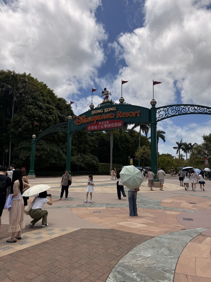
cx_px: 106
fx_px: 195
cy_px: 141
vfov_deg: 71.6
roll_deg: -0.9
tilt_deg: +8.1
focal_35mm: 24
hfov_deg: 56.8
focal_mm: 6.76
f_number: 1.78
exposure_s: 1/9091
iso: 80
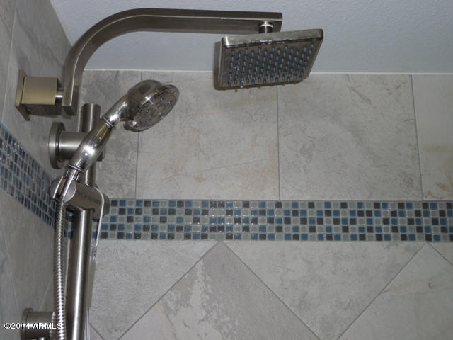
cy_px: 170
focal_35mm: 48
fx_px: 628
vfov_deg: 30.3
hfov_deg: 39.7
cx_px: 226
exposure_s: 1/30
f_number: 4.2
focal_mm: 8
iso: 100
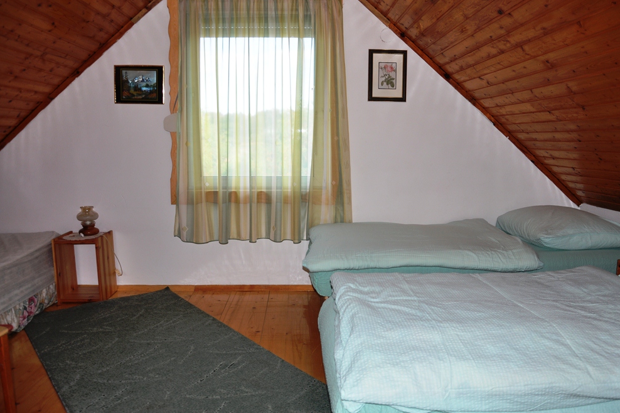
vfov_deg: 46.4
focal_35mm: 28
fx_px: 482
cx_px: 318
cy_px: 201
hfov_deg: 65.5
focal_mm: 18
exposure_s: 1/100
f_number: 3.5
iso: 200
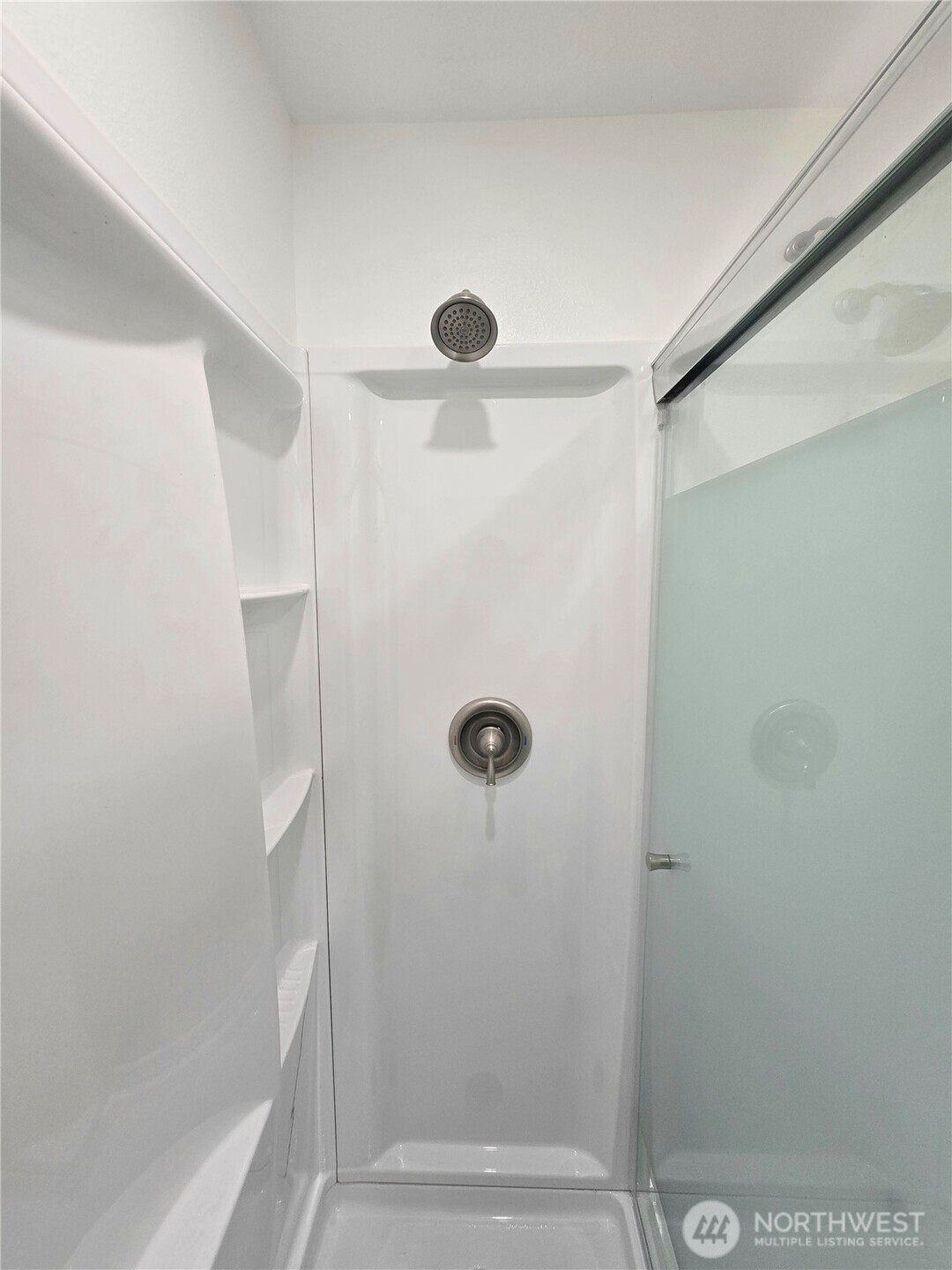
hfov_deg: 89.9
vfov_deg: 106.2
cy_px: 635
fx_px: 477
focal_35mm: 13
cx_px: 476
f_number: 2.2
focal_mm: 2.2
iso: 100
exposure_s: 1/60.2
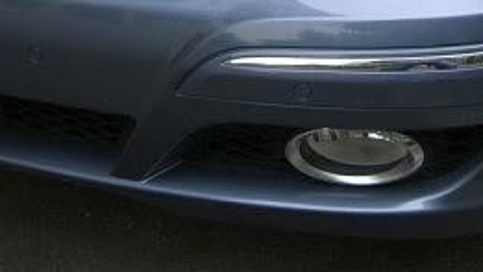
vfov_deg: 16.6
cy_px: -6
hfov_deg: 29.1
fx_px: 910
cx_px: 389
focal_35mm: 71
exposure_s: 1/60
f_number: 2.8
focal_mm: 7.9
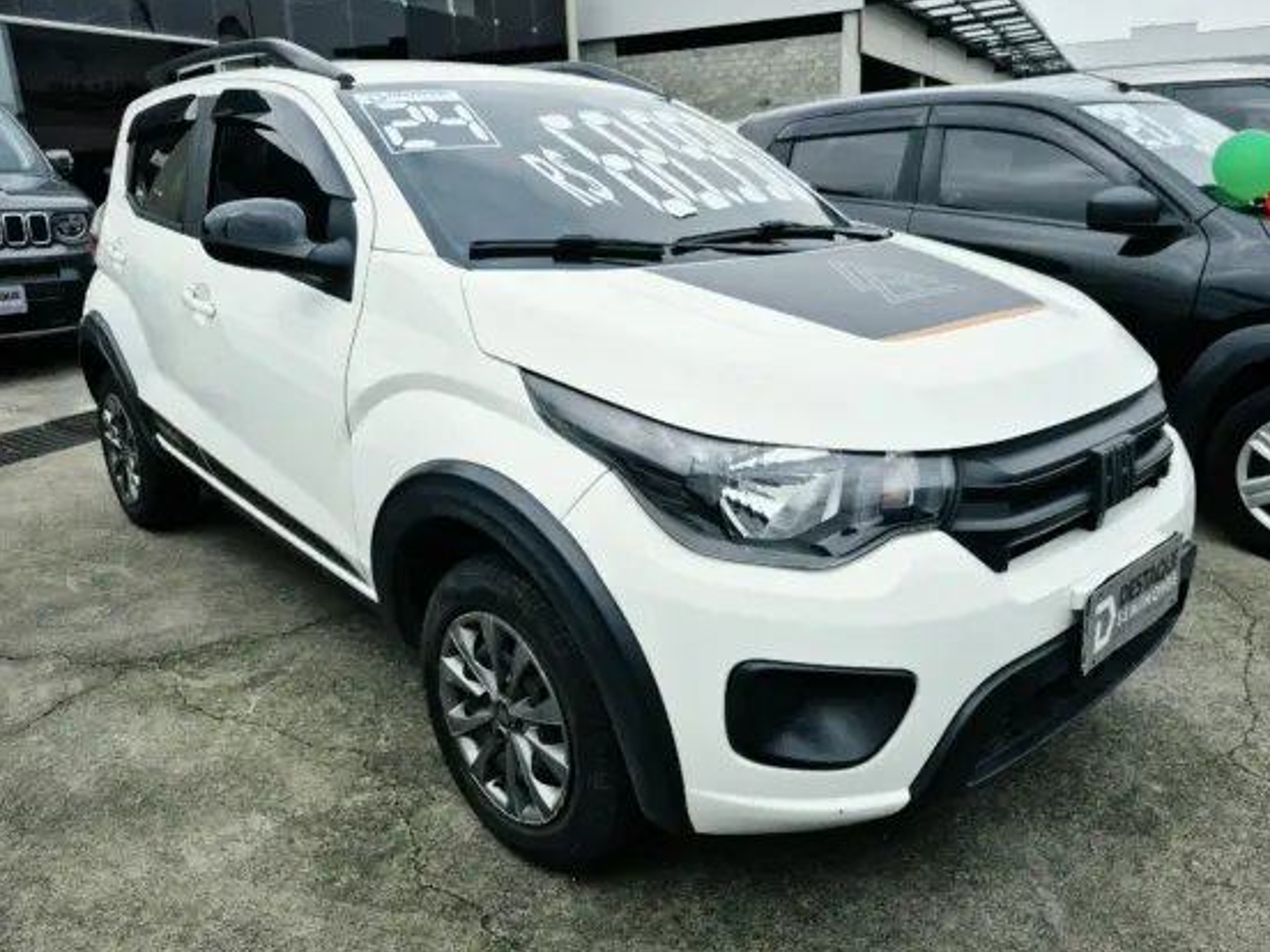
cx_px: 653
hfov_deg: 69.4
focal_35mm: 25
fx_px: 917
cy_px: 442
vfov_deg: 54.8
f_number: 1.8
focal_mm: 5.4
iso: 25
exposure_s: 1/1800
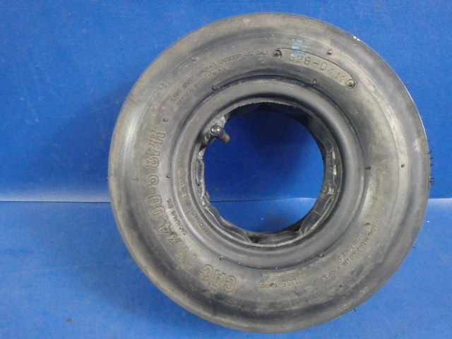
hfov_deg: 63.4
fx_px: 366
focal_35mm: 28
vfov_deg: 49.7
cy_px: 170
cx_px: 226
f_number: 3.9
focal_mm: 5
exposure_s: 1/30
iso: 2000
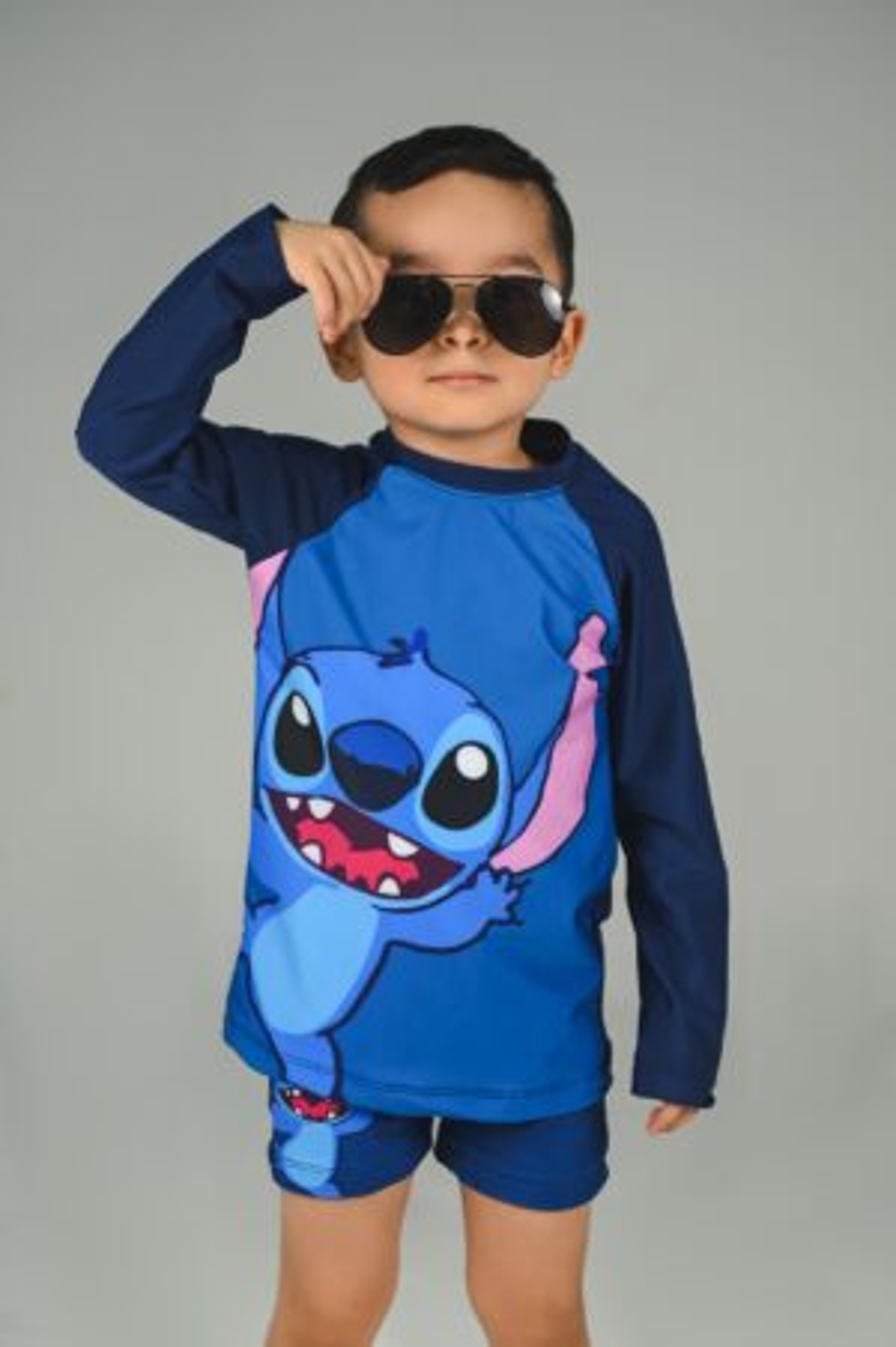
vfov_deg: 32.4
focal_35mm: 62
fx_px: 2318
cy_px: 674
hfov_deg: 21.9
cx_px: 448
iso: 200
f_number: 2.8
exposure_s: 1/200
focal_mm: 62
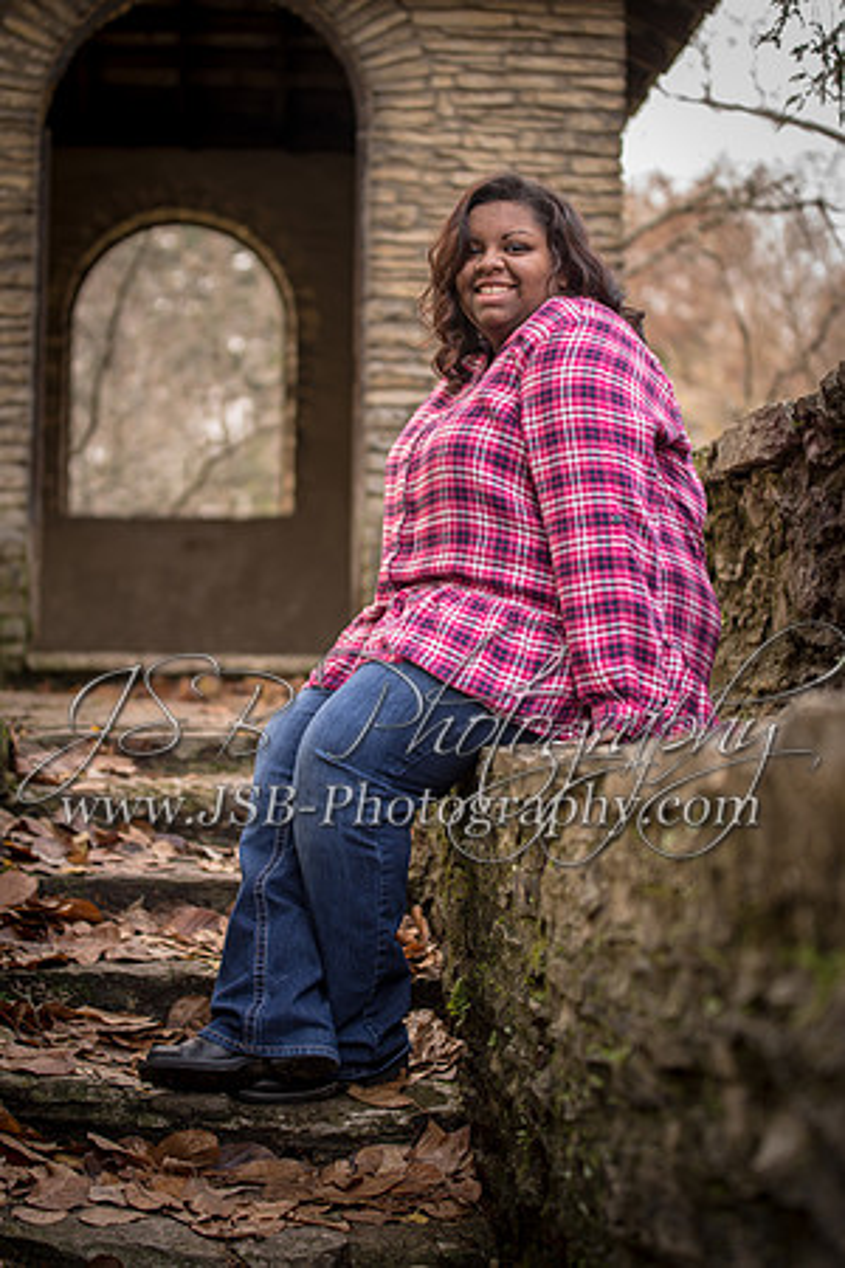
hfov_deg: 19.5
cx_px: 422
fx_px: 2464
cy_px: 634
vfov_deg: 28.8
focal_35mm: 70
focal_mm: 70
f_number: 2.8
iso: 200
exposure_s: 1/40
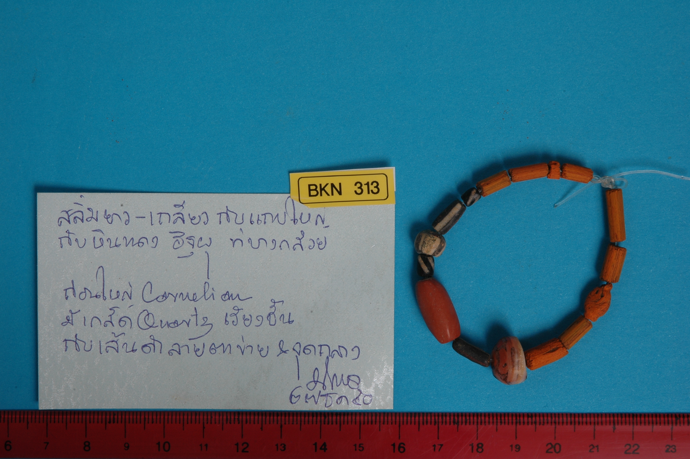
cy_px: 230
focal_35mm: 105
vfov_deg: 13.0
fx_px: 2011
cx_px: 345
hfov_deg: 19.5
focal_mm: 70
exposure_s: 1/10
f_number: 29
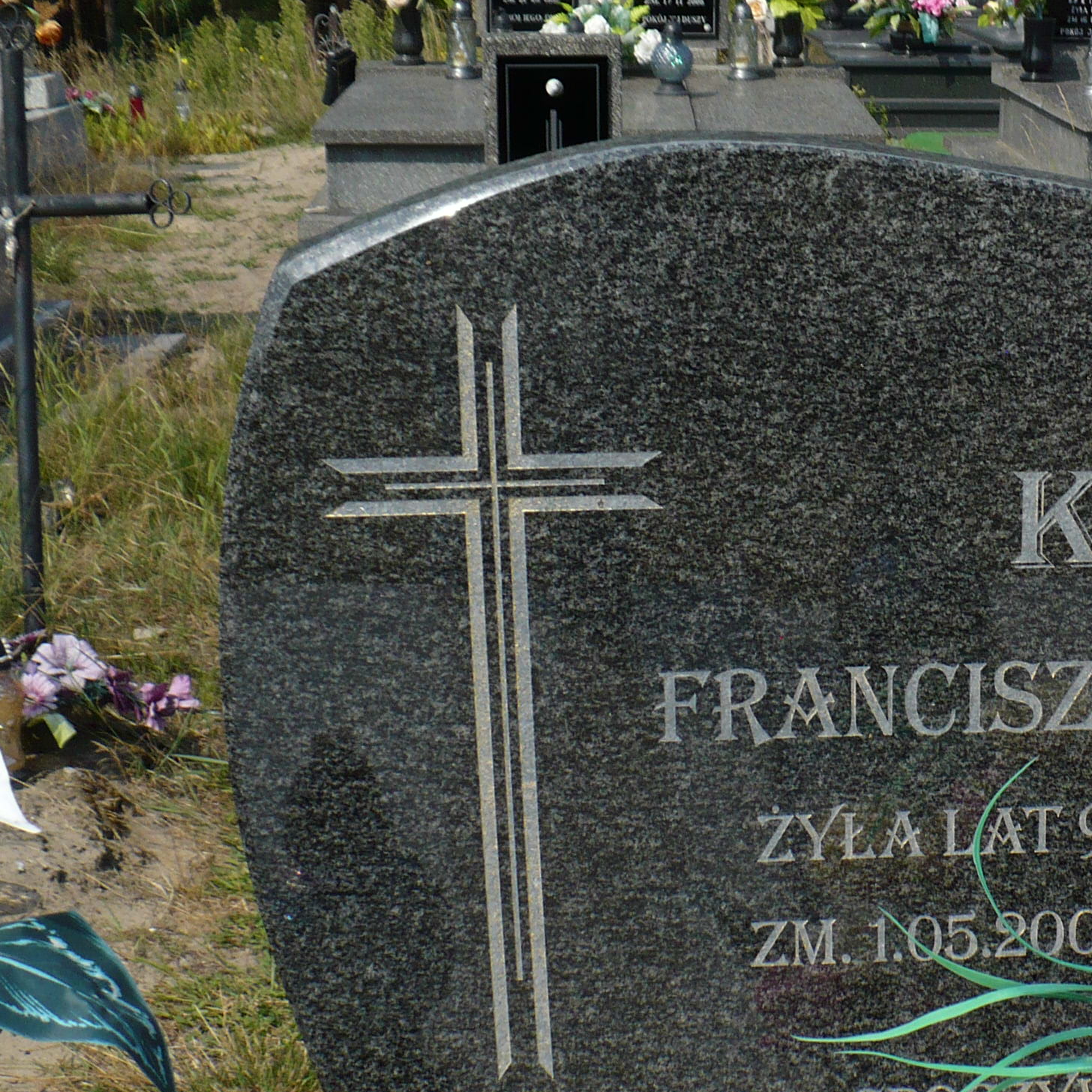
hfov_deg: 23.9
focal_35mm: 69
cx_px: 1092
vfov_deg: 24.8
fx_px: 2463
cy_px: 779
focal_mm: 6.1
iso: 100
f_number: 8
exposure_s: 1/250
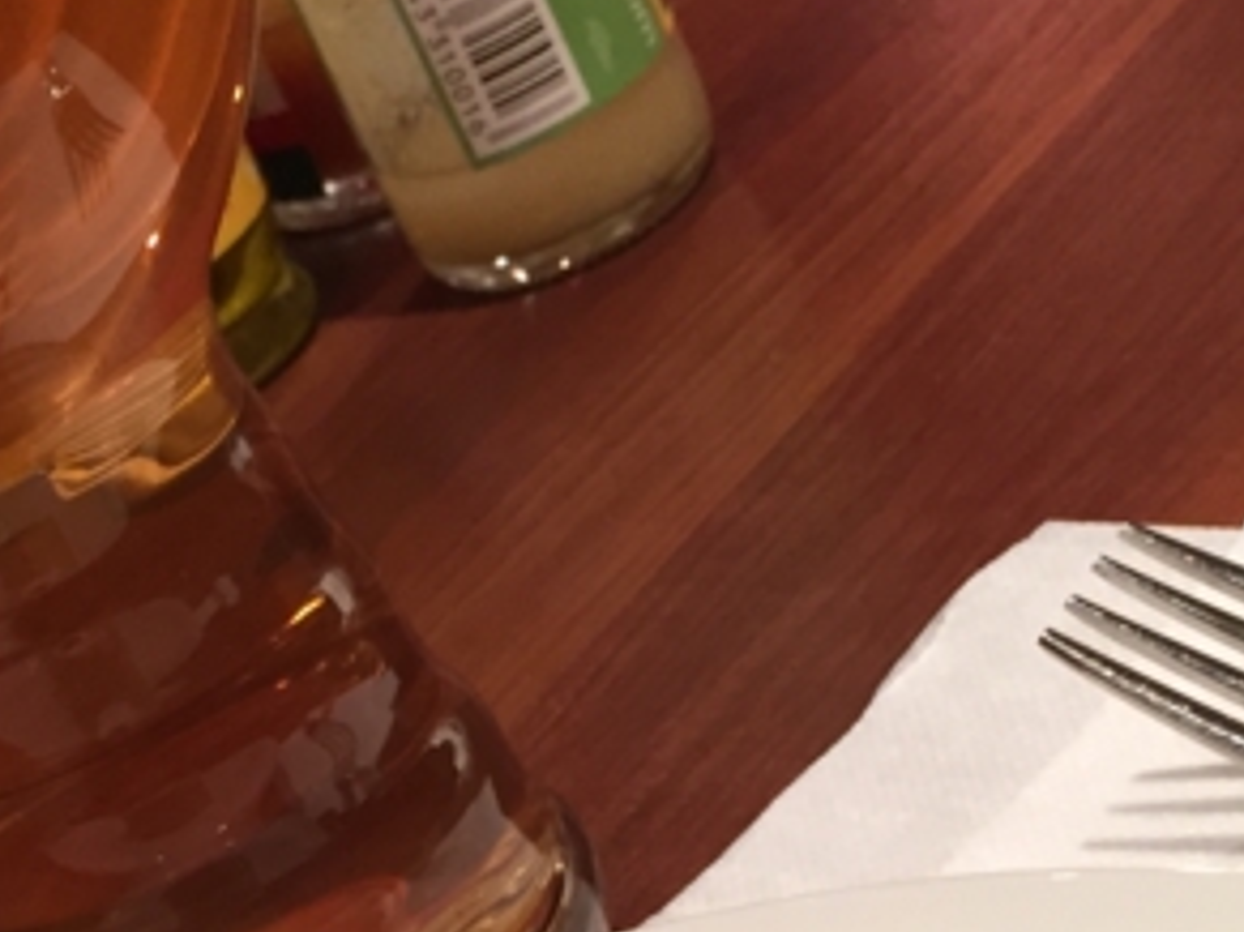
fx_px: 3664
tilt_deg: -29.1
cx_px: 261
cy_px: 1120
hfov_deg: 19.1
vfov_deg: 14.1
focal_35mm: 102
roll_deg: +29.9
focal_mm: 4.15
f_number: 2.2
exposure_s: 1/33
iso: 160
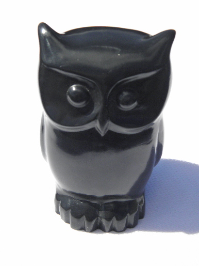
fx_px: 414
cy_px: 133
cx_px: 100
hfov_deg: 27.0
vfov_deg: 35.6
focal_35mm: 54
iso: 100
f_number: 8.2
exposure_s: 1/200
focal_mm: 9.7
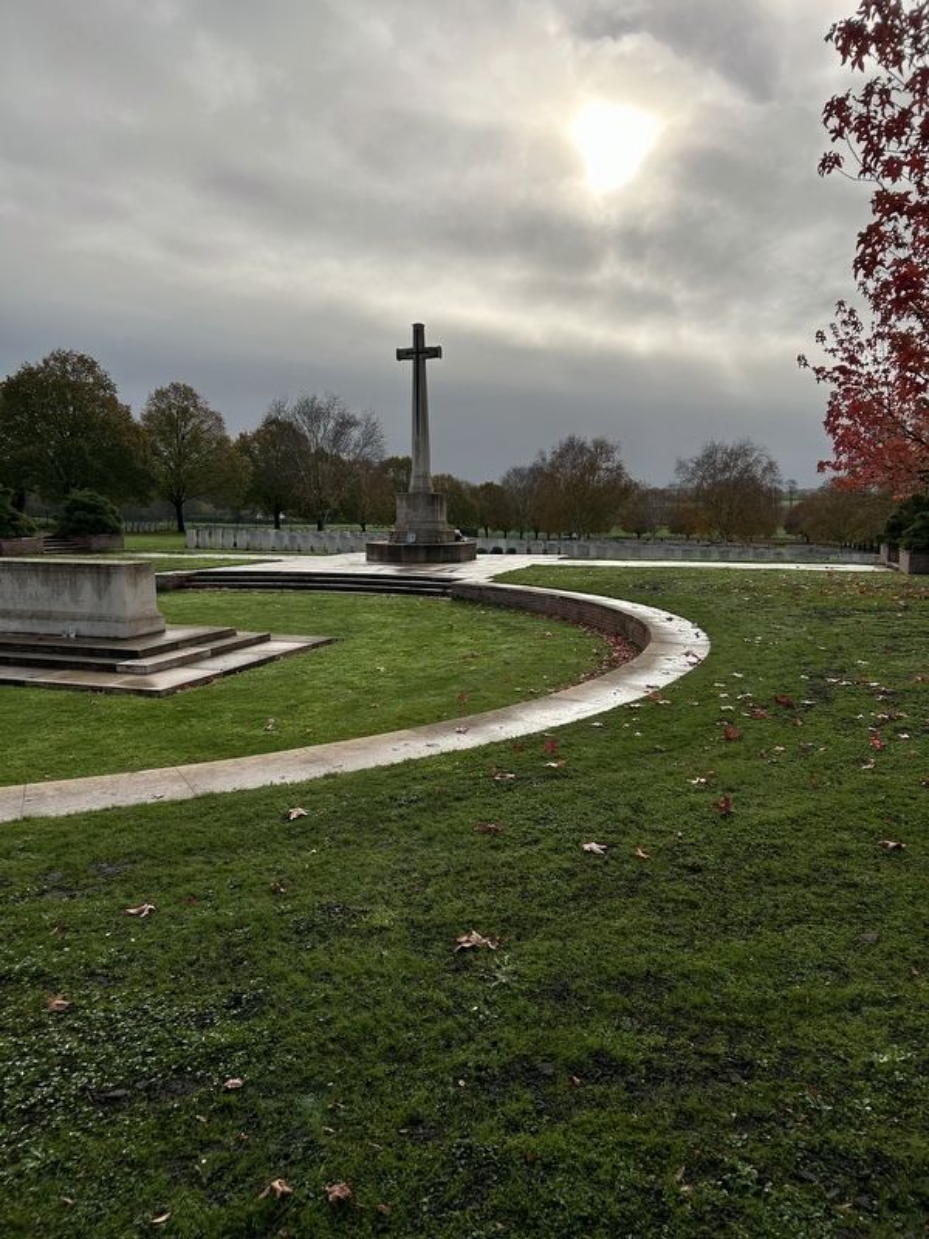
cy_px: 620
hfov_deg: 53.1
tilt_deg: -7.9
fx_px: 930
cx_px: 464
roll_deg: -1.2
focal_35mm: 26
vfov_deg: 67.3
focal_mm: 5.7
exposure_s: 1/7463
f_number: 1.5
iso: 50
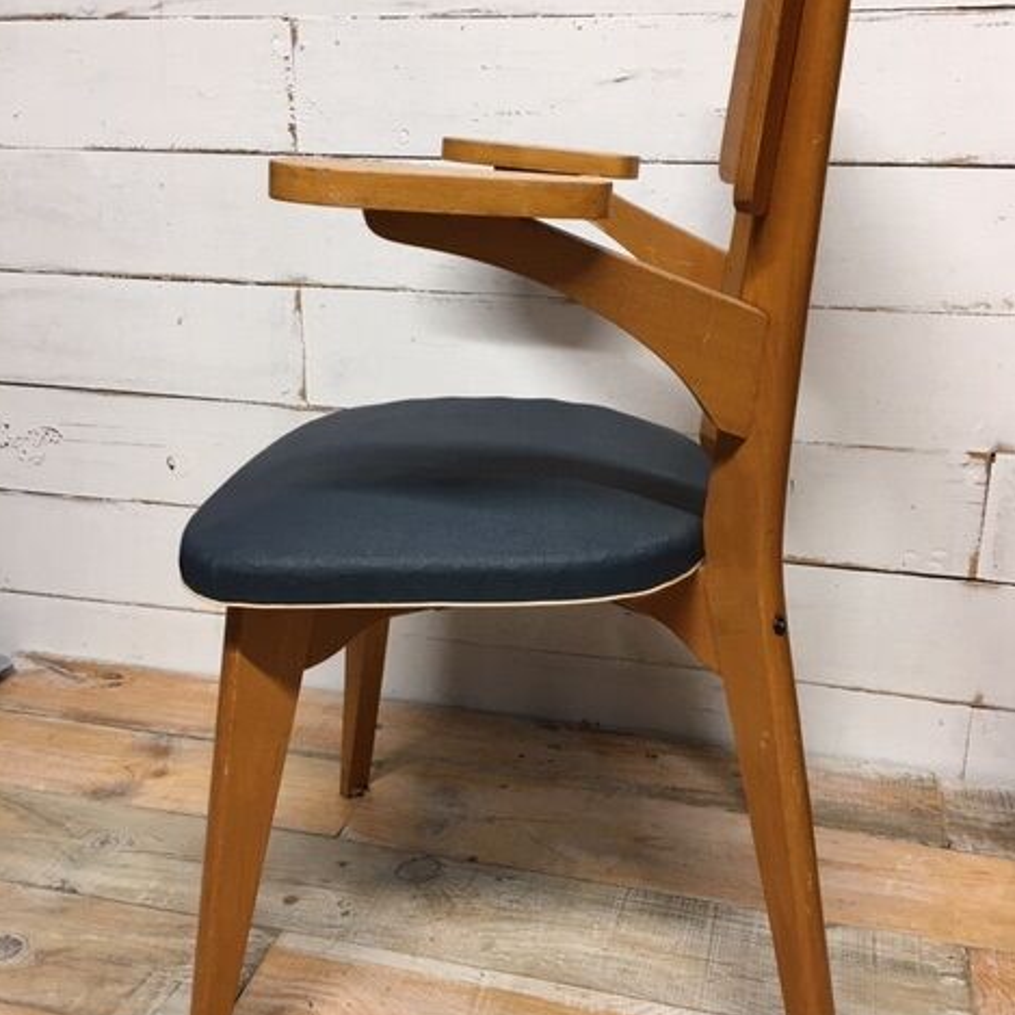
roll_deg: -2.4
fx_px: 1161
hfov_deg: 47.2
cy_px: 480
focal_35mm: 35
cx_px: 513
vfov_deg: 47.2
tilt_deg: -16.6
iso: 50
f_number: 2.2
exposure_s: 1/17
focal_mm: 4.15
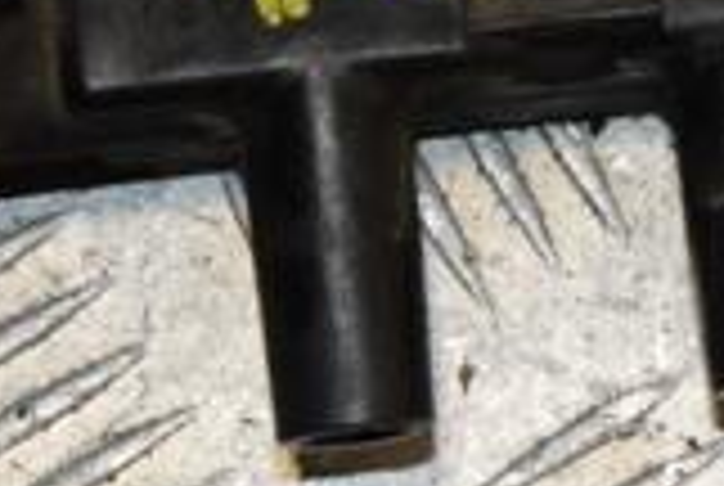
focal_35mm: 251
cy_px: -176
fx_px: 5054
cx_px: 809
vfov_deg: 5.5
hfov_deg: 8.1
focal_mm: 45
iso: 800
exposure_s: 1/200
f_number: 8
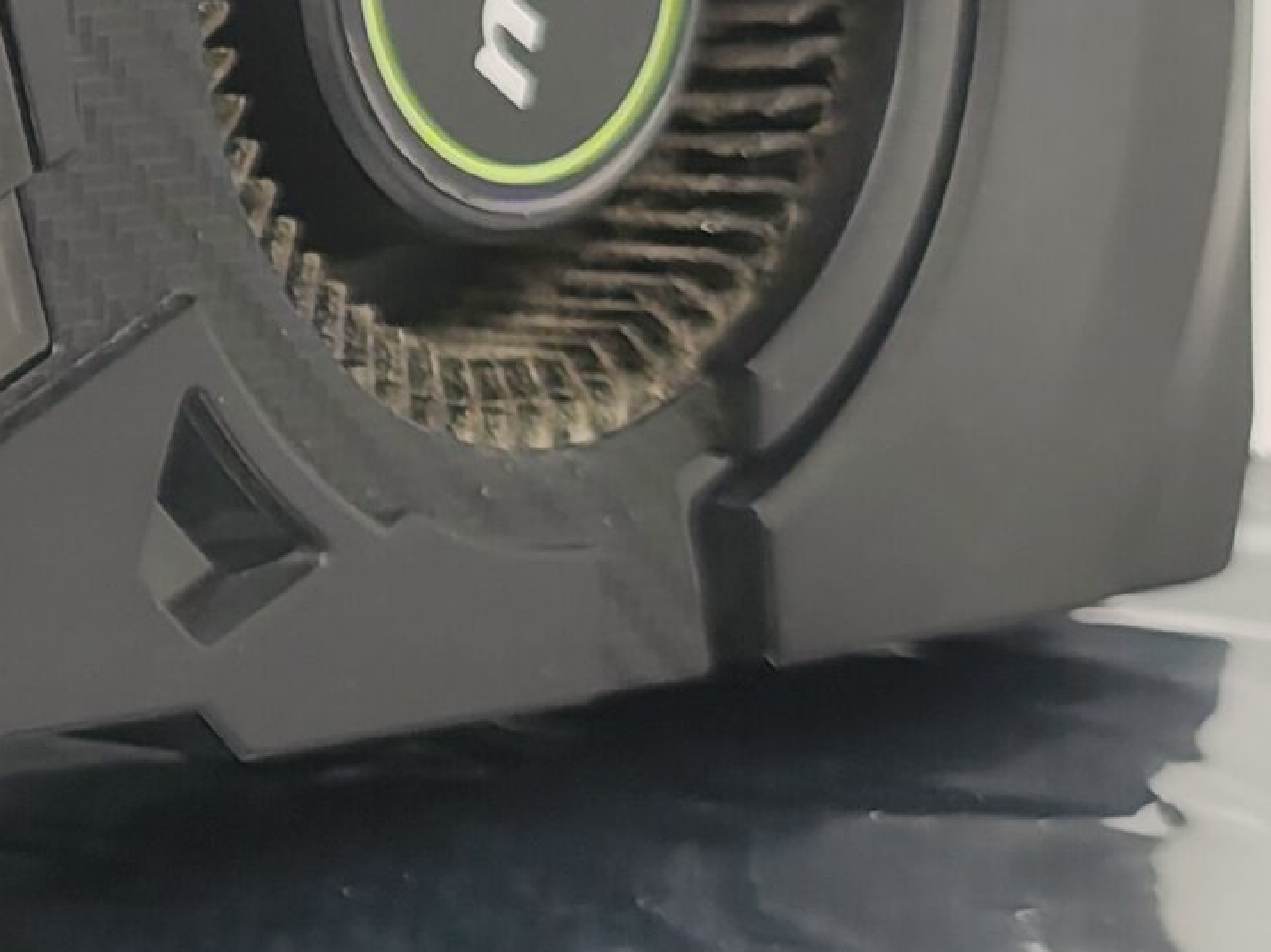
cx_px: -979
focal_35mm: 165
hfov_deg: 11.2
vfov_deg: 9.0
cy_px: 265
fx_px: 6056
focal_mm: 6.07
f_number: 1.7
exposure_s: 1/100
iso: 250
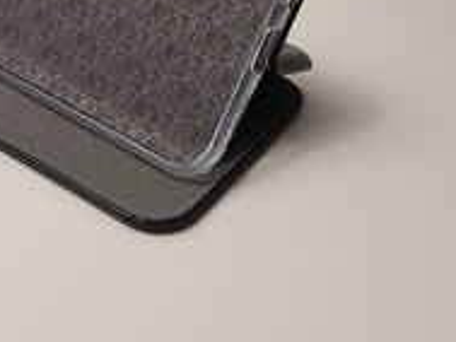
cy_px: 31
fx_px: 725
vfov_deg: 25.7
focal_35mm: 55
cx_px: 58
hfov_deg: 33.3
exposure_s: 1/100
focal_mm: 5.4
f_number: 1.8
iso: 64
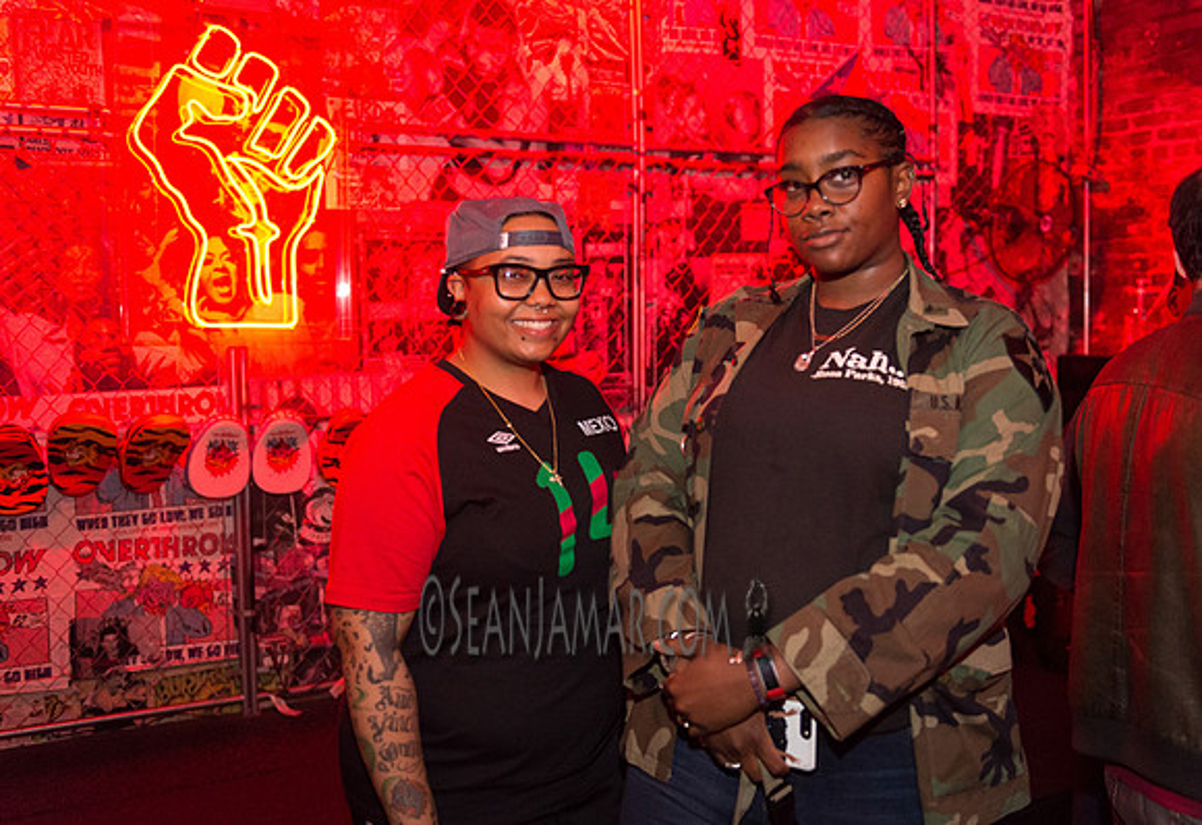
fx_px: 1285
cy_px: 421
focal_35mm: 38
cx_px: 607
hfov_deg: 50.1
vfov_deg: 35.6
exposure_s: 1/400
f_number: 2.8
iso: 5000
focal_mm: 36
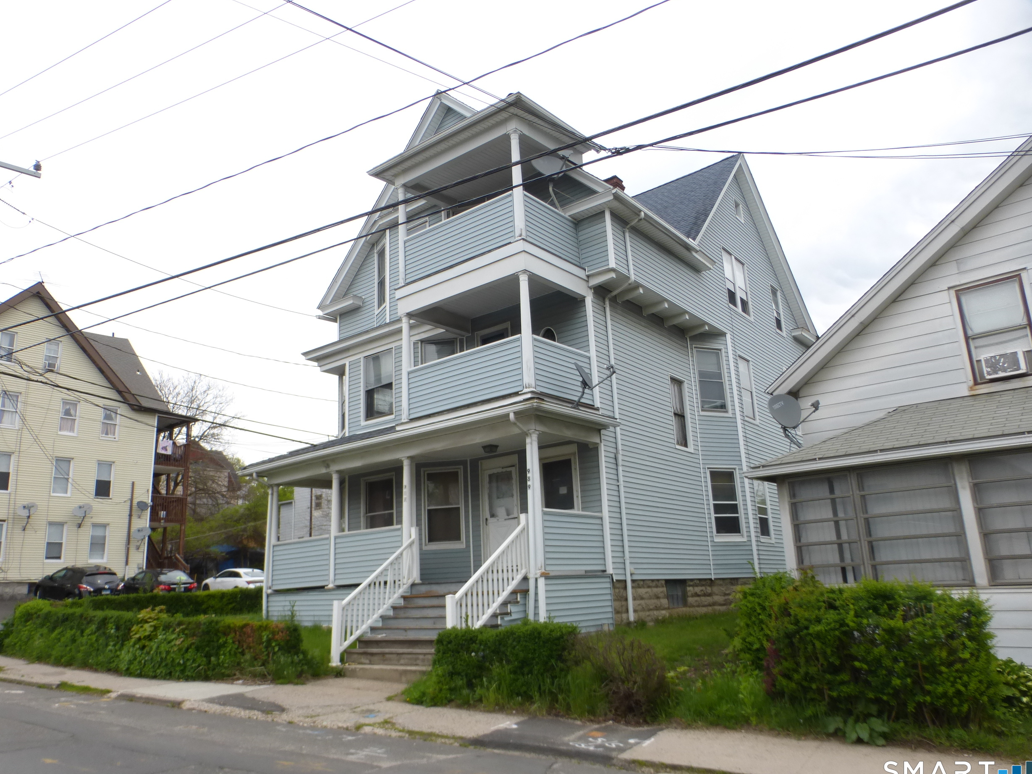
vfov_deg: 54.9
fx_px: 745
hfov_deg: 69.4
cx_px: 507
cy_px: 388
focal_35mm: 25
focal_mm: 4.3
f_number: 4
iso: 100
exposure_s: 1/400
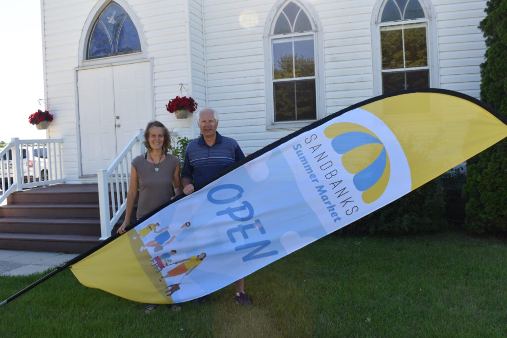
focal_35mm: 32
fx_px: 444
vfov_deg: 41.7
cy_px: 169
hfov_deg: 59.5
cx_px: 254
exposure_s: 1/250
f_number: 8
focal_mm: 21
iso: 400
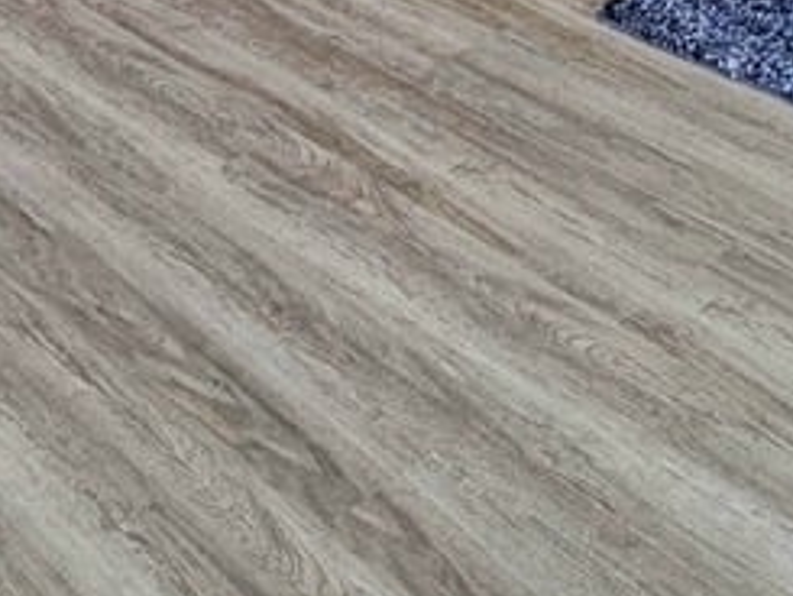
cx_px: 563
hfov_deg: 28.3
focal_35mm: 68
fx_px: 1559
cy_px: -820
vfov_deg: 14.5
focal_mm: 2.2
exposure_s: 1/270
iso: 50
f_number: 2.2
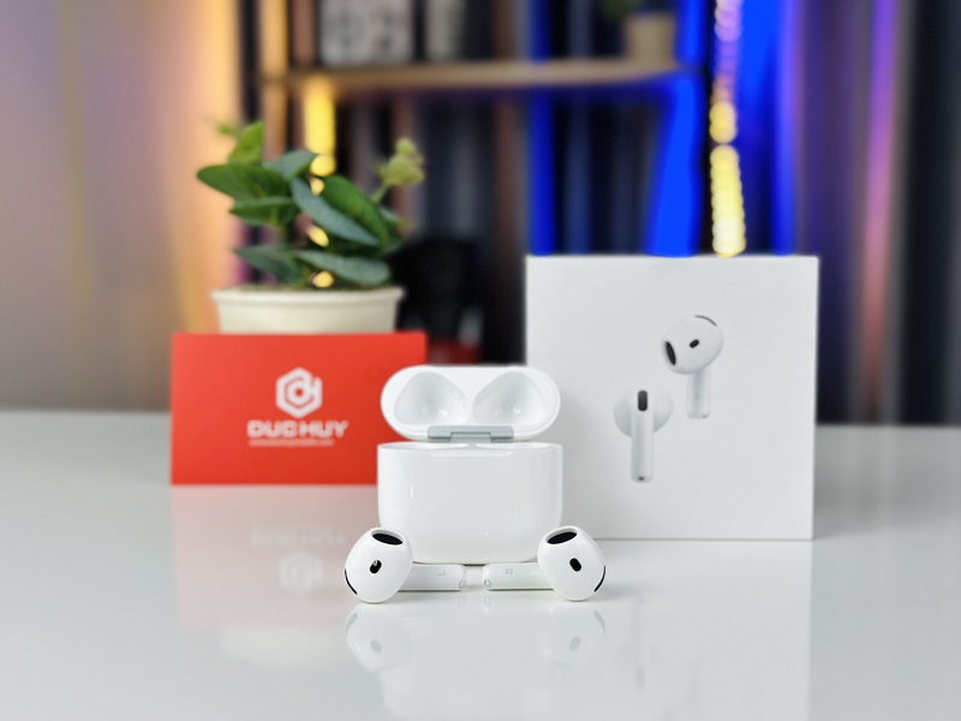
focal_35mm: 48
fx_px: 1333
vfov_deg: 30.3
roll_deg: +0.0
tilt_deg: -6.6
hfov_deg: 39.7
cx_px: 480
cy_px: 360
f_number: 1.78
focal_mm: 6.86
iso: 80
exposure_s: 1/437
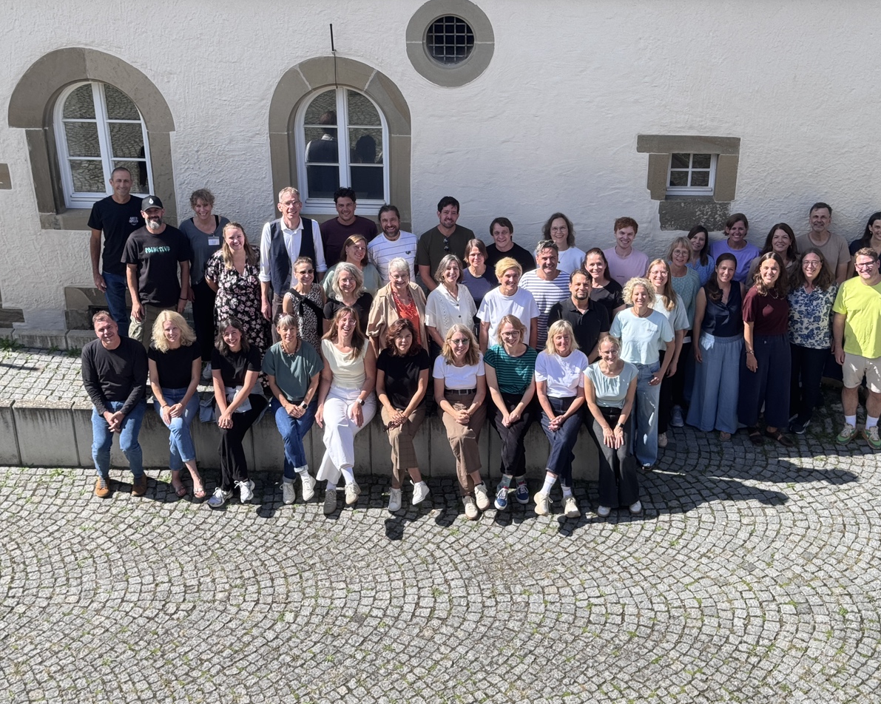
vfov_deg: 29.7
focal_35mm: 51
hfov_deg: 36.7
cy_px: 349
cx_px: 456
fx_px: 1329
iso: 64
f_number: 1.78
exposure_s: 1/1818
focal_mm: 6.76
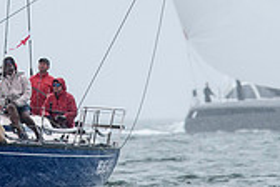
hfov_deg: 1.3
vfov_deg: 0.9
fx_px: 12101
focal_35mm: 1556
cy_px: -118
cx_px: 50
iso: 500
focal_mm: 300
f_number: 5.6
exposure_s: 1/1250
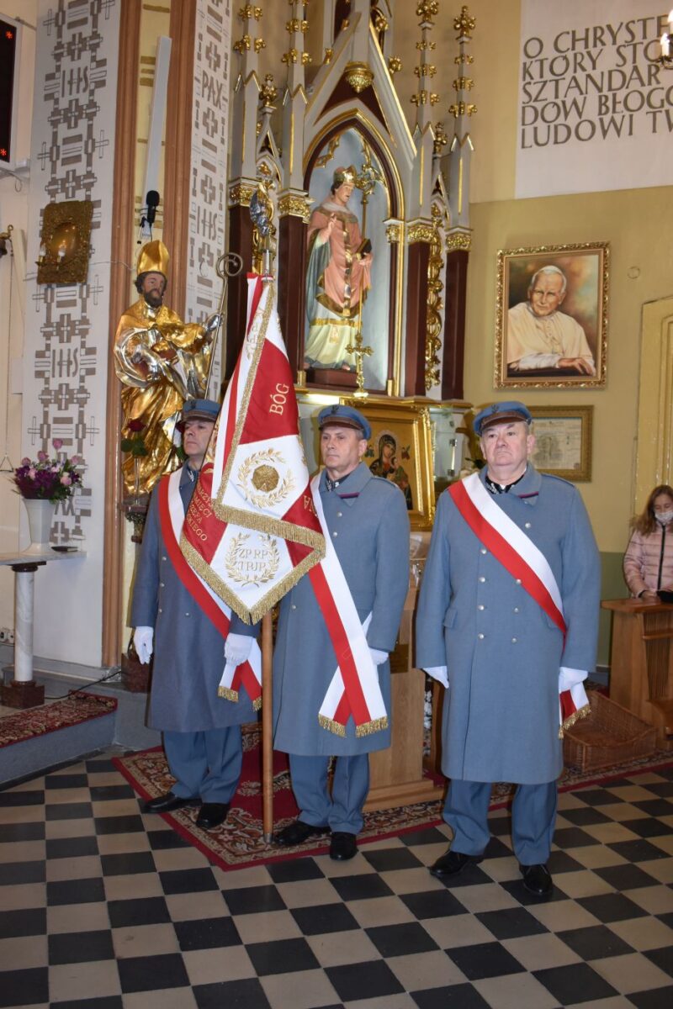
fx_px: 925
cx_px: 336
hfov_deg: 40.0
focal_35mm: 33
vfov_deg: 57.2
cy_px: 504
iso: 1000
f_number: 3.8
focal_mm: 22
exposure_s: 1/60
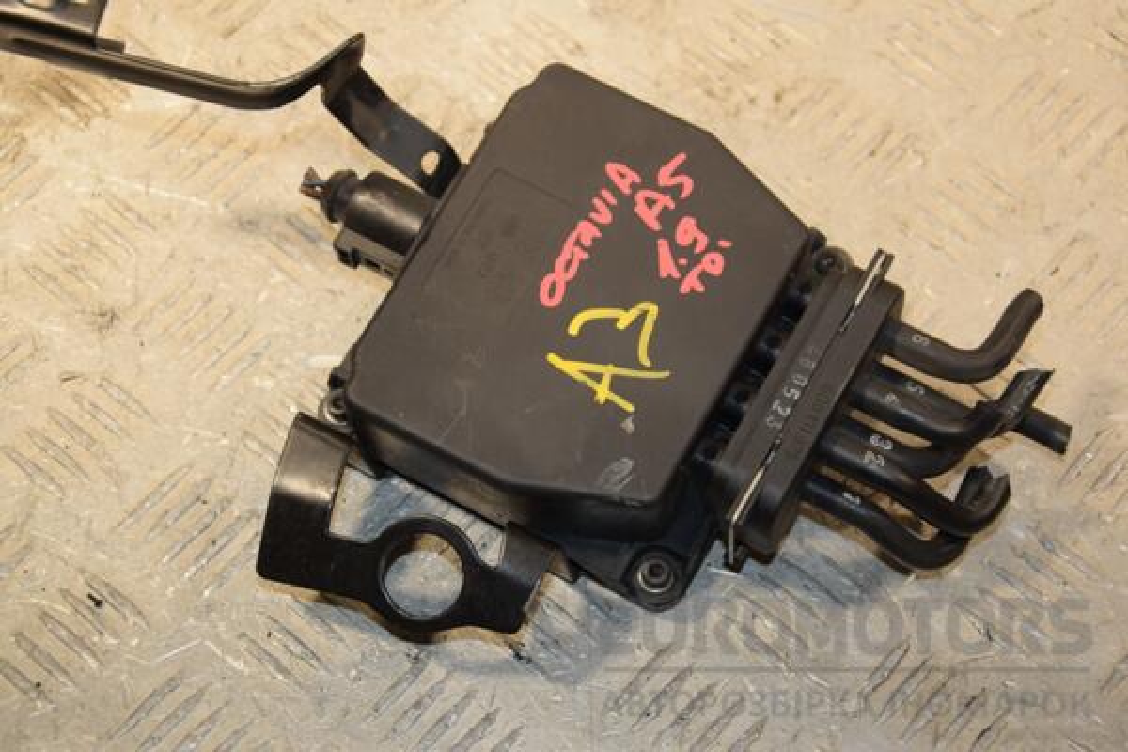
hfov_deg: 26.0
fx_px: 2444
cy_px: 376
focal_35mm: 78
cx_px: 564
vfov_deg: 17.5
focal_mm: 52
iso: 800
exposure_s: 1/200
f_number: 5.6
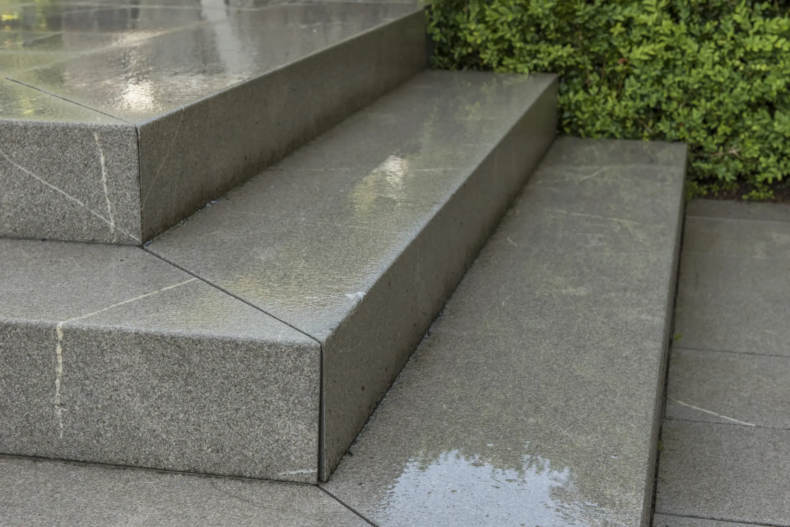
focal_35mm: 62
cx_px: 395
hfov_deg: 32.4
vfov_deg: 21.9
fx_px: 1361
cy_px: 264
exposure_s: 1/80
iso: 800
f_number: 11
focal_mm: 62
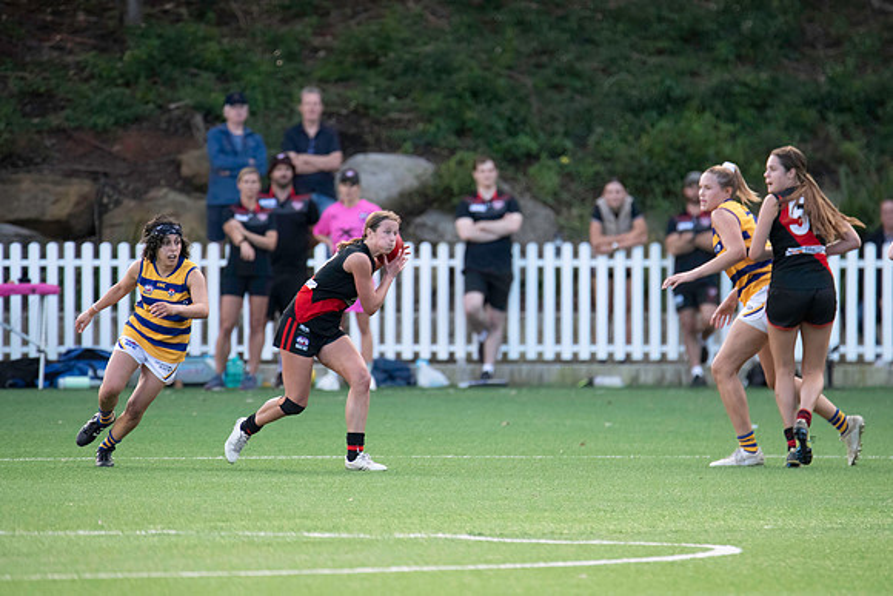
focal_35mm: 715
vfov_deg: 1.9
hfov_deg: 2.9
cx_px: 496
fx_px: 17735
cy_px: 271
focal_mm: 600
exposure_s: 1/1600
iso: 3200
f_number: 6.3
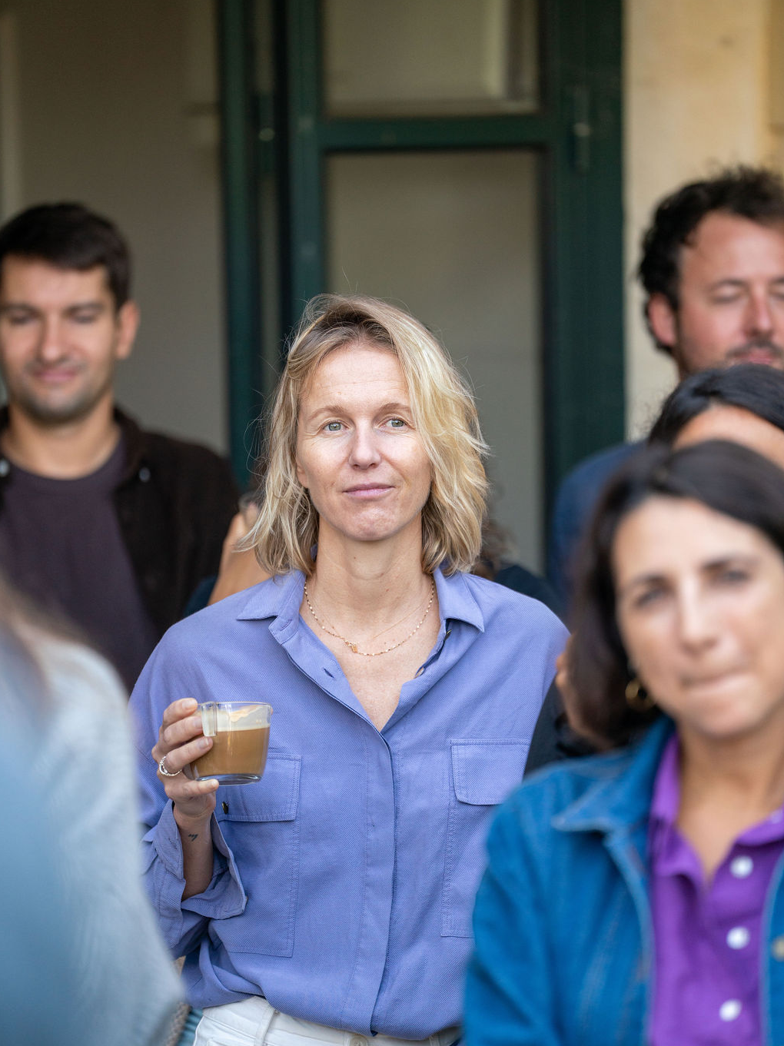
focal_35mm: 217
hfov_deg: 6.8
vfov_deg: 9.1
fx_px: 6556
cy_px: 481
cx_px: 391
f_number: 2.8
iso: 800
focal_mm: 200
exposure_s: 1/640
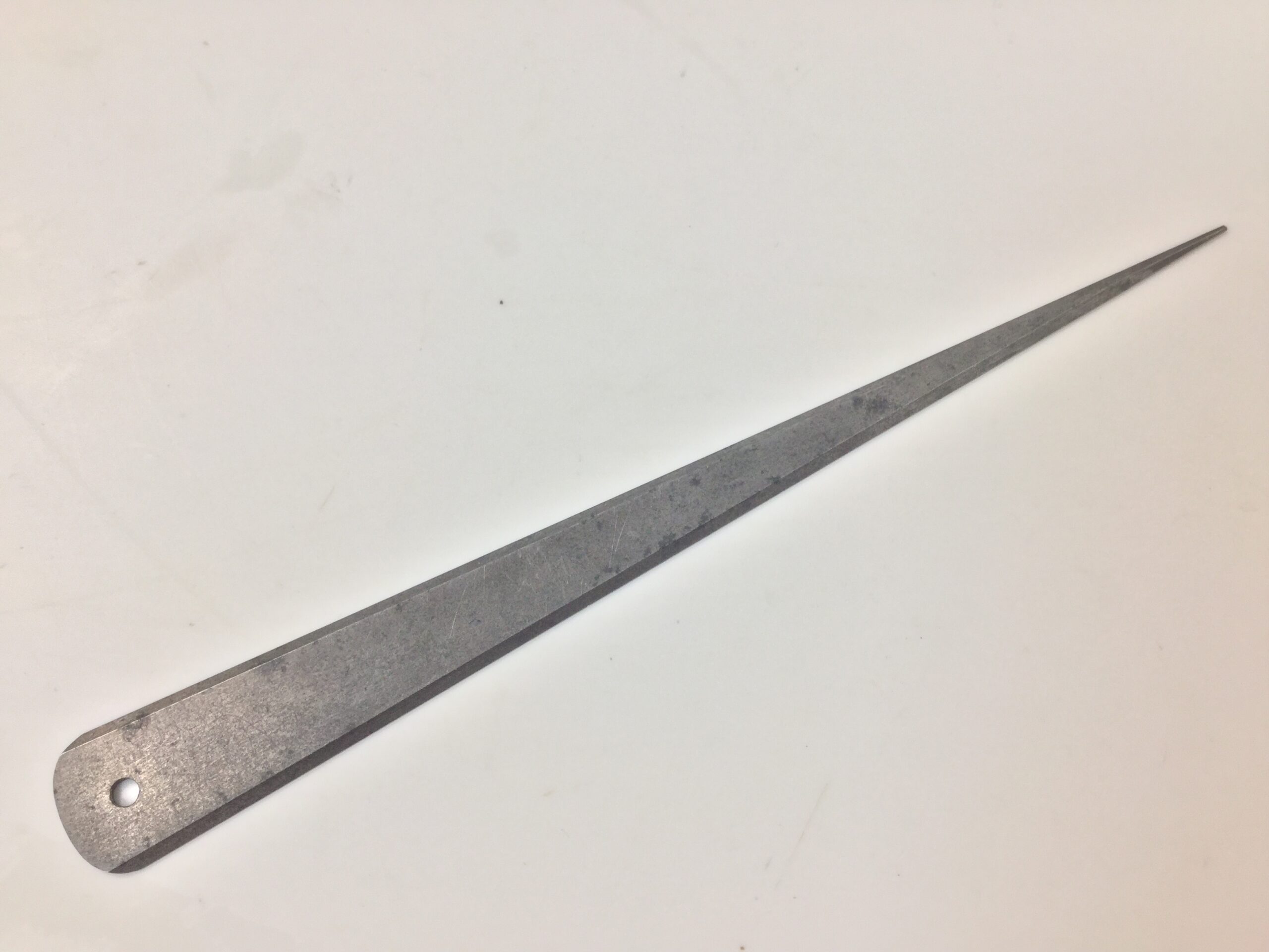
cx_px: 634
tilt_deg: -71.0
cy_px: 476
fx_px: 1136
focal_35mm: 31
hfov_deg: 58.4
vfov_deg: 45.4
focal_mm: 3.3
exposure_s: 1/33
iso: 32
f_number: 2.4
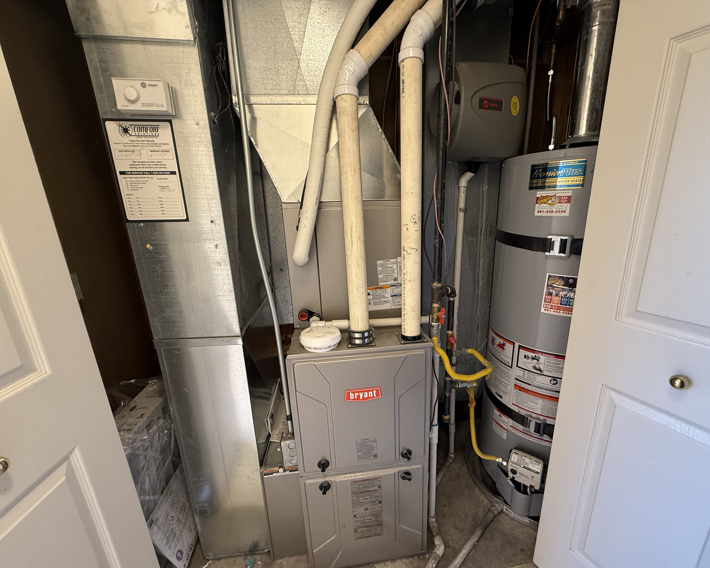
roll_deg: +1.4
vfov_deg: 84.0
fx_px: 315
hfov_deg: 96.7
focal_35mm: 15
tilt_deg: -14.5
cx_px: 378
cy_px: 292
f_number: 2.2
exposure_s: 1/60
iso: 200
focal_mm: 2.22
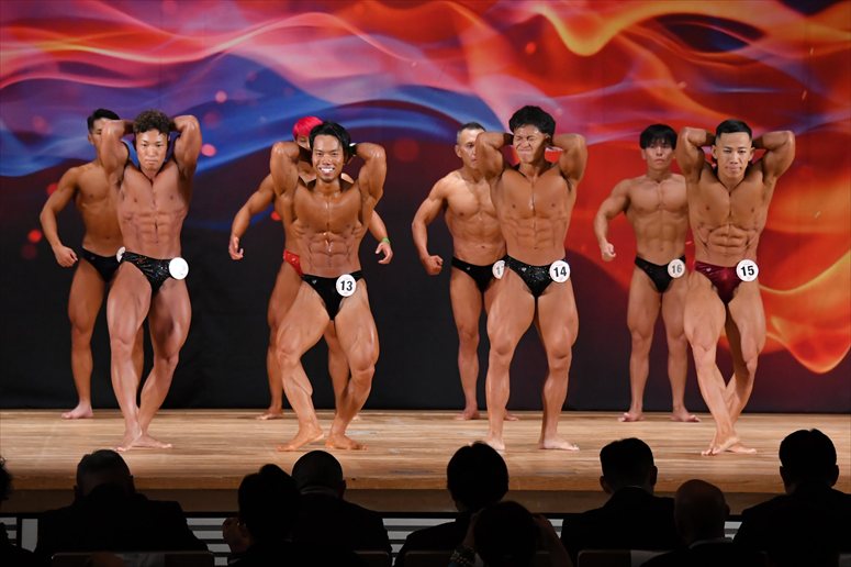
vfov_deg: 7.5
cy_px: 284
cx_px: 426
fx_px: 4324
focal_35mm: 183
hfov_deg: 11.2
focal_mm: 122
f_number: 5.6
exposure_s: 1/400
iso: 3200
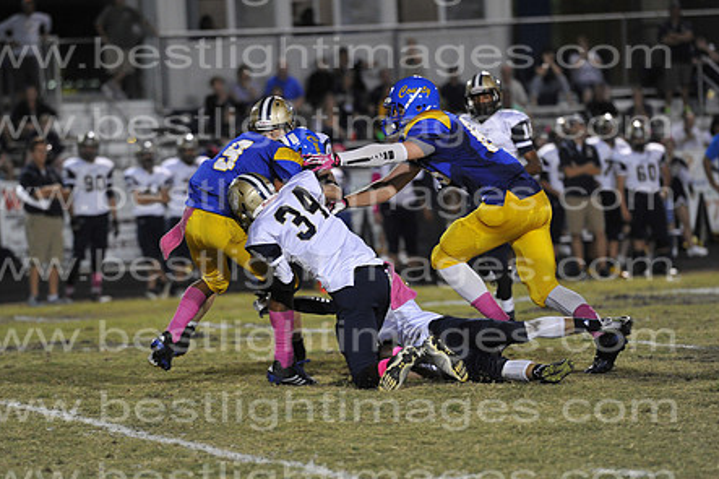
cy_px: 234
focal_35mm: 262
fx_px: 5230
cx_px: 310
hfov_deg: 7.9
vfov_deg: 5.2
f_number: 3.2
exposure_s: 1/400
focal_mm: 200
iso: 3200
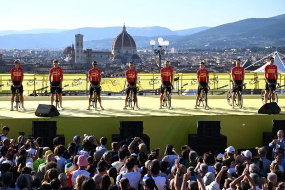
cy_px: 95
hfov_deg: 28.8
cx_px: 142
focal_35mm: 70
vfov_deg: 19.5
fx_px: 554
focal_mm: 70
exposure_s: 1/2500
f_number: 4
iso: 320
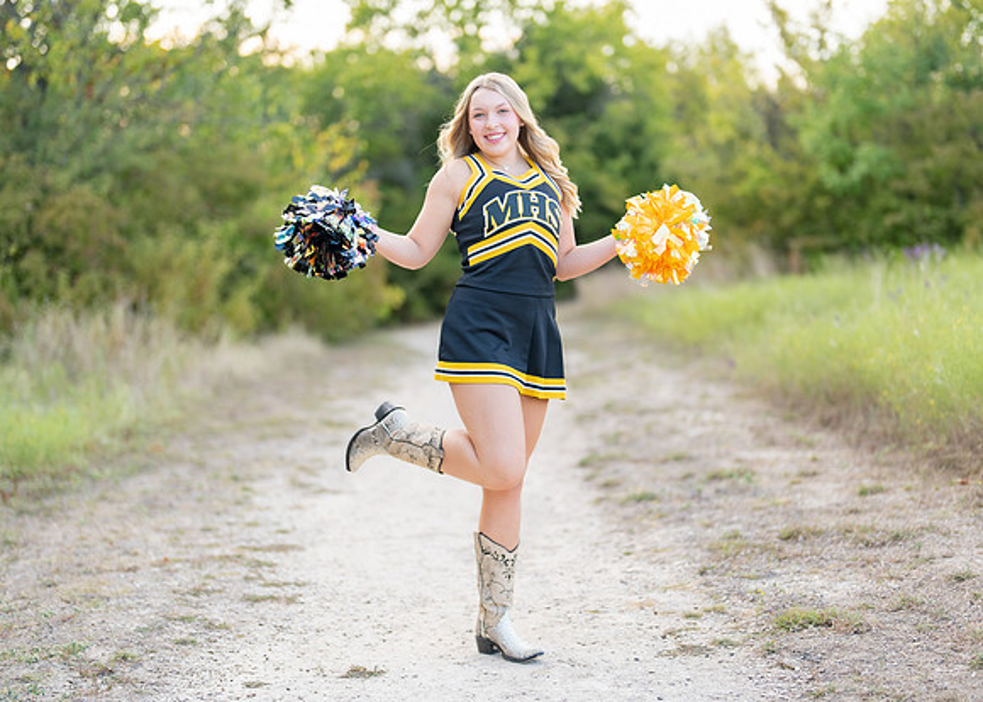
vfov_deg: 22.9
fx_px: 1729
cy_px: 359
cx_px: 512
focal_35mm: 62
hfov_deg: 31.7
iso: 125
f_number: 1.2
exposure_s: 1/400
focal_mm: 50
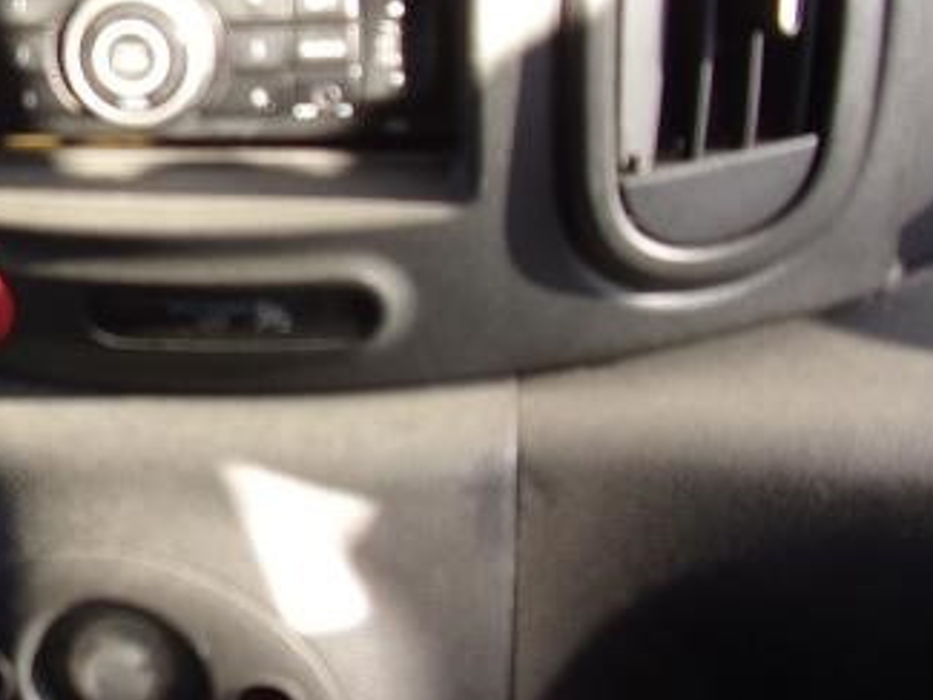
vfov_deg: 24.8
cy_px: 275
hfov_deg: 29.8
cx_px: -63
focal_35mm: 59
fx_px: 1591
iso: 80
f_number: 3.3
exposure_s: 1/80
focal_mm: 4.3
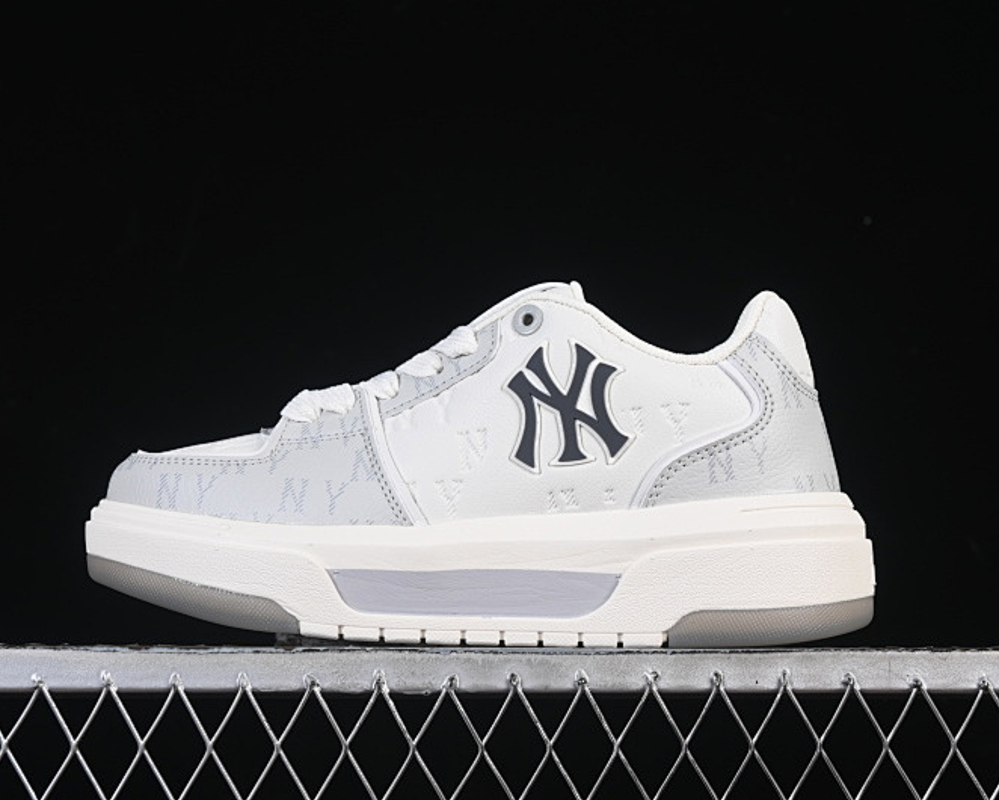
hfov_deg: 22.5
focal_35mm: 85
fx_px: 2514
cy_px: 399
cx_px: 493
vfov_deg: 18.1
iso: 160
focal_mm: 50
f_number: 8
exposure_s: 1/80
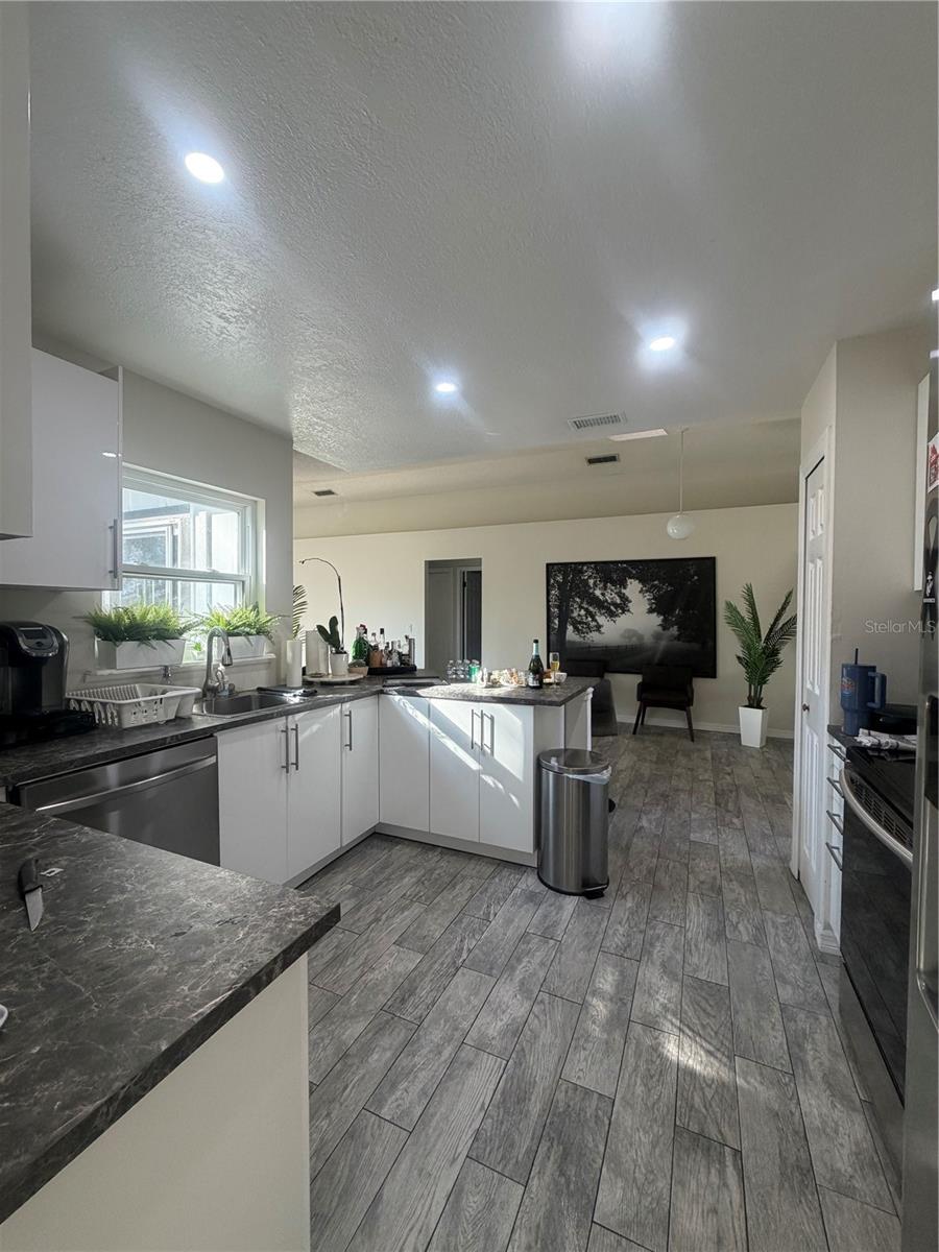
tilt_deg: -1.2
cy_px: 626
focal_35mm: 14
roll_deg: -0.6
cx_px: 470
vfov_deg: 102.1
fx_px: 506
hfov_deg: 85.7
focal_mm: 2.22
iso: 160
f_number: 2.2
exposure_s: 1/120
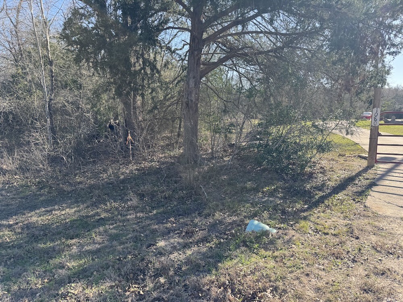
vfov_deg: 56.8
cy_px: 151
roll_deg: +0.4
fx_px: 279
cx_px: 202
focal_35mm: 24
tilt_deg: -9.5
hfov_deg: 71.6
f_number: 1.78
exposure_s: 1/707
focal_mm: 6.76
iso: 80
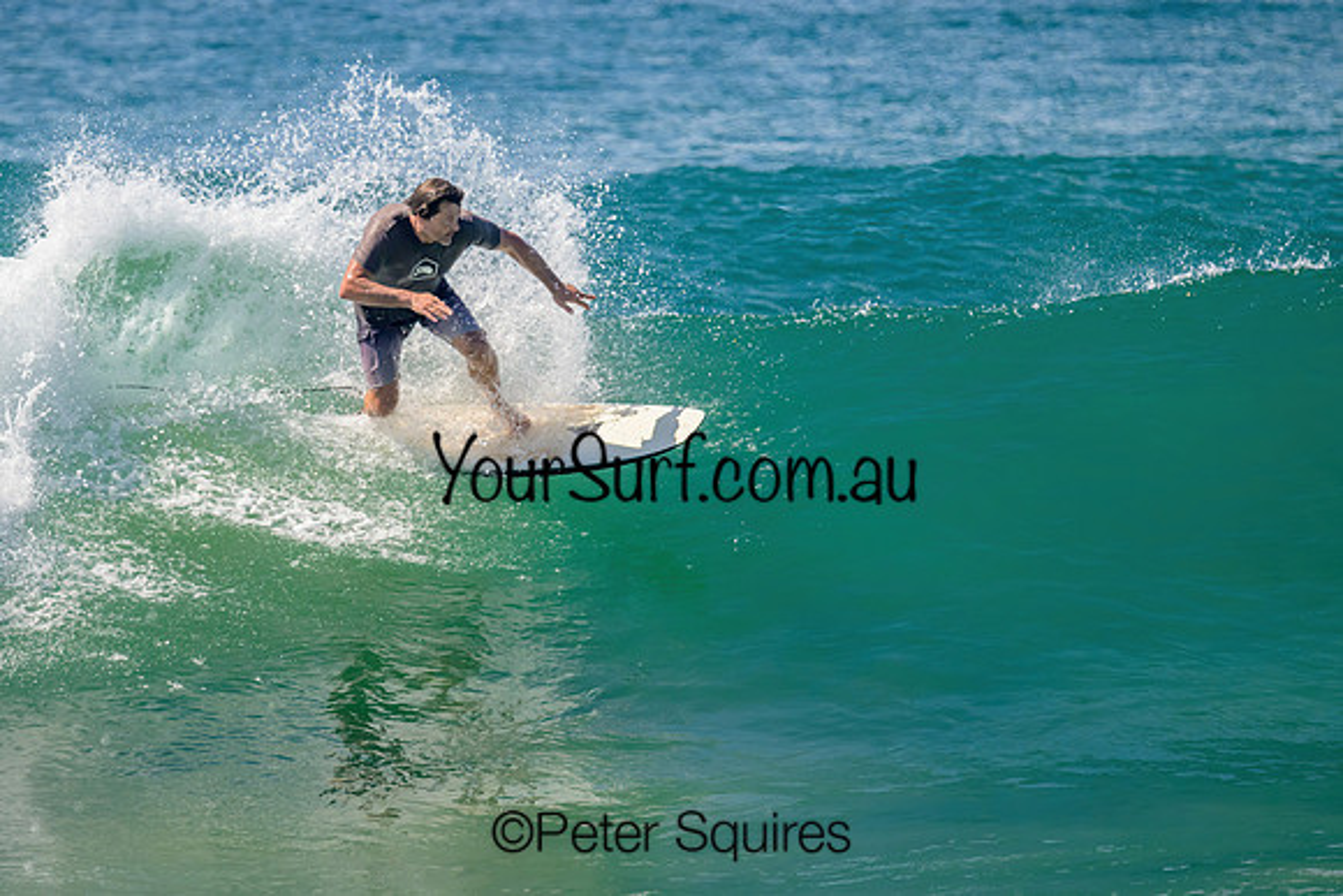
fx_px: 25859
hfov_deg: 3.0
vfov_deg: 2.0
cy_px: 404
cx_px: 605
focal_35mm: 693
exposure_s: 1/2000
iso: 800
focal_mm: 550
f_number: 11
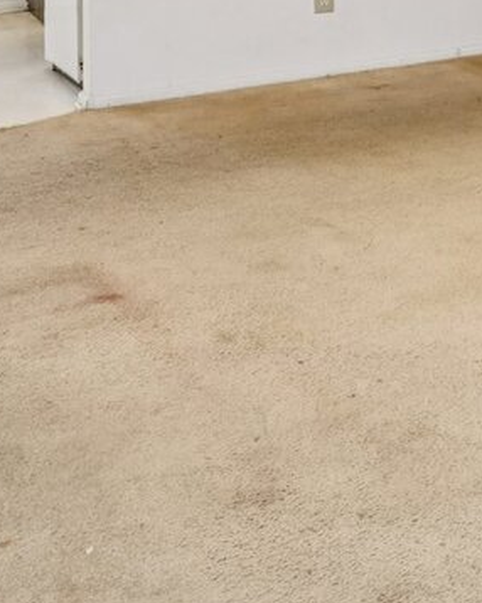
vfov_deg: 24.3
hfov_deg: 18.4
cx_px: 829
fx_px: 1214
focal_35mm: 68
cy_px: -189
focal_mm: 16
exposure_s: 1/8
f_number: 8
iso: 400
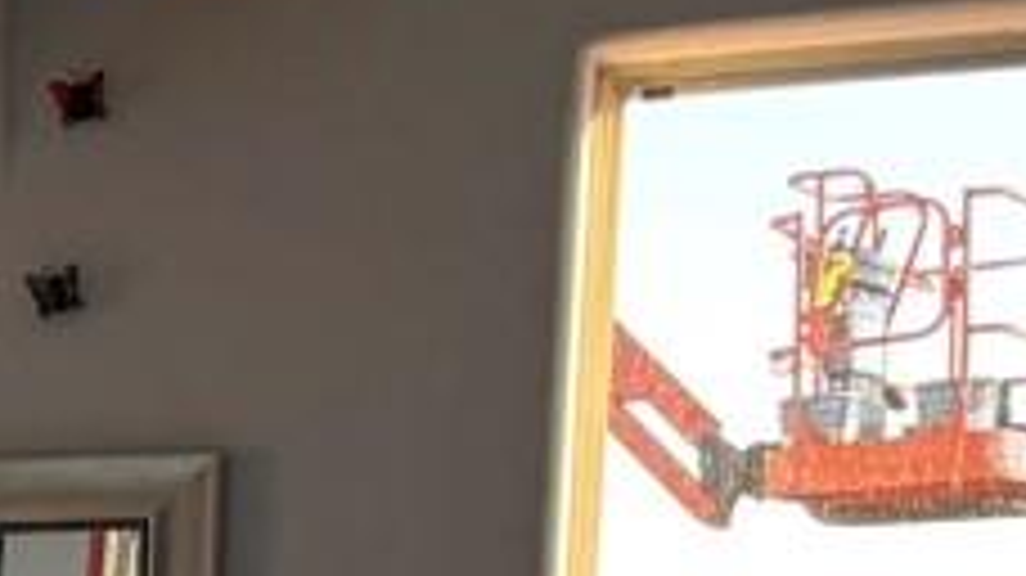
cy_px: 1166
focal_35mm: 127
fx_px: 3453
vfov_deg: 9.0
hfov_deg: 14.7
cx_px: -832
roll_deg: -0.4
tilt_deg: -9.1
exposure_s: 1/121
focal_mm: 5.96
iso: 100
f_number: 1.6
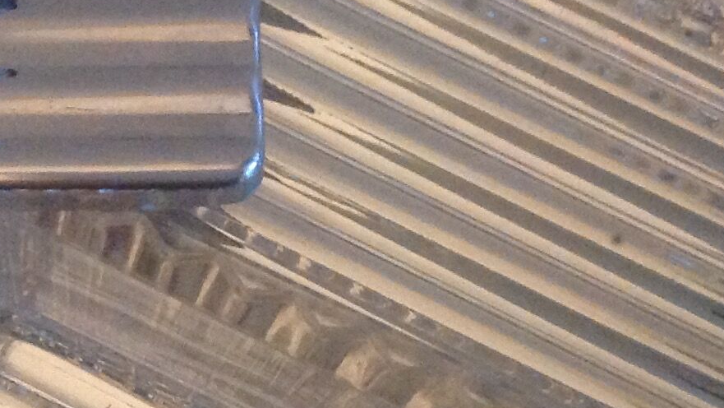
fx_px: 2151
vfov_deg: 10.8
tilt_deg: -80.4
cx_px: 105
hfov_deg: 18.9
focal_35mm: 112
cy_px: 300
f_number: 2.4
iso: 400
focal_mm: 4.28
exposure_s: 1/17
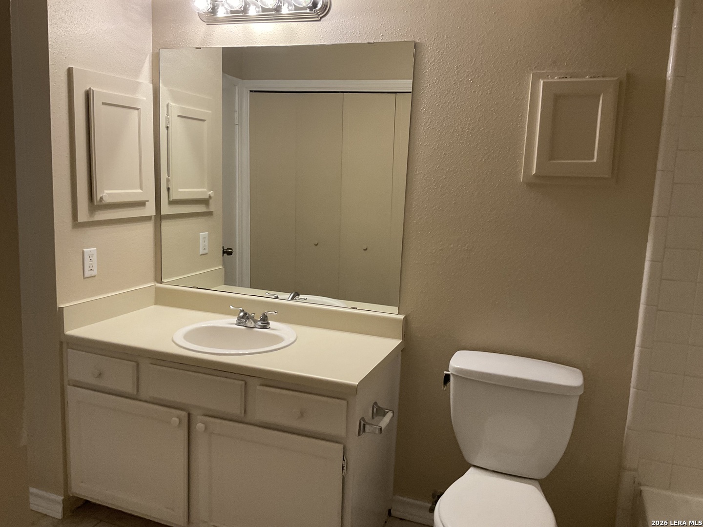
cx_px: 352
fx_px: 589
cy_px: 264
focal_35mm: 29
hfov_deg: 61.7
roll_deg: -2.0
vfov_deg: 48.2
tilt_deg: -7.4
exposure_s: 1/60
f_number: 1.8
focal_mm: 3
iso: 125
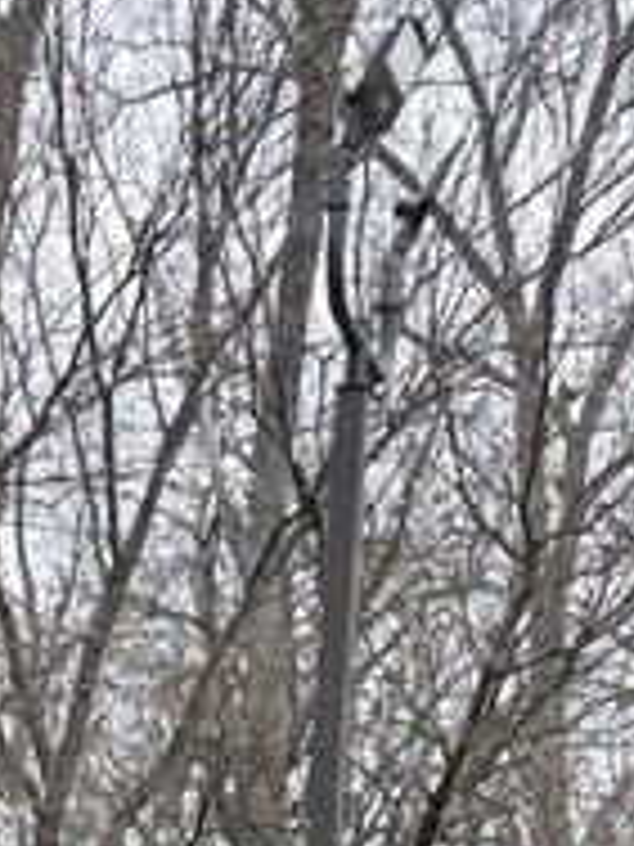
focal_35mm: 149
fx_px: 3639
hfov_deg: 9.8
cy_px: 2070
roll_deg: -1.5
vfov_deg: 11.0
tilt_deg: -10.6
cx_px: -81
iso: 50
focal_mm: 5.96
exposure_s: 1/959
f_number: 1.6
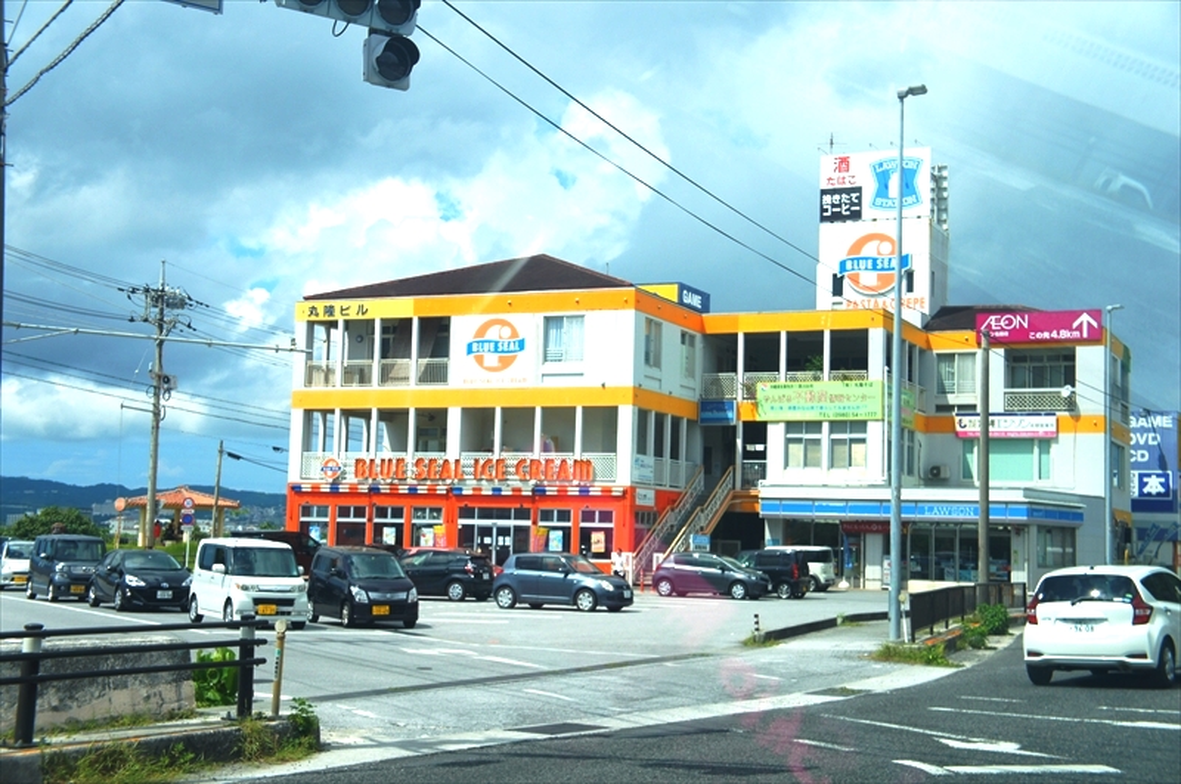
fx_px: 1671
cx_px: 590
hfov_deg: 38.9
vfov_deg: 26.4
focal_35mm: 51
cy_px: 392
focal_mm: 34
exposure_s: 1/500
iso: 200
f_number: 8
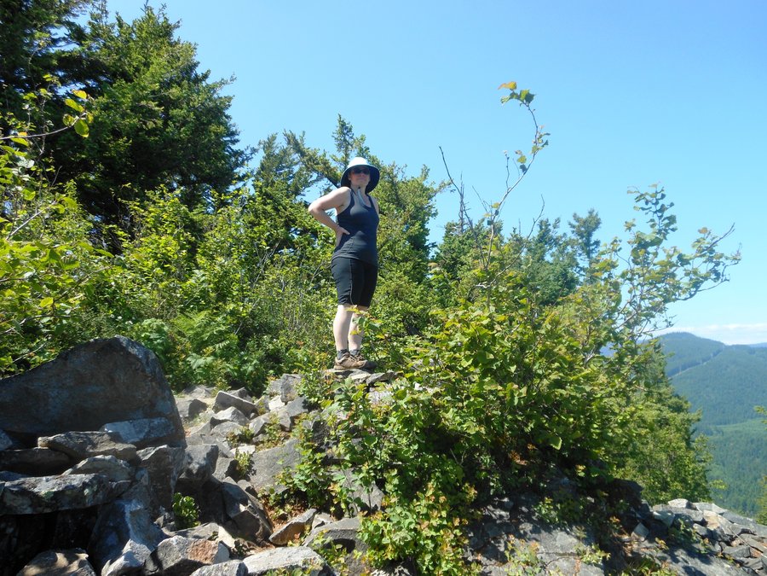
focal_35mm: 25
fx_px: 554
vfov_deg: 54.9
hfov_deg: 69.4
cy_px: 288
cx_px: 384
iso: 80
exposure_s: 1/400
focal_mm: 4.5
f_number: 3.2
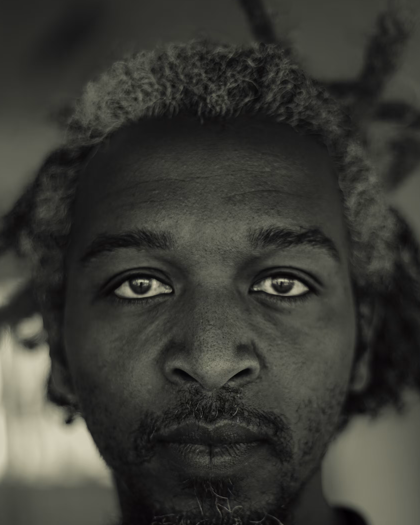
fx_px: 1041
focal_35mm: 67
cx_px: 221
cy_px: 344
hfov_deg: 22.8
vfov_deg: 28.1
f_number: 1.8
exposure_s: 1/640
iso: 400
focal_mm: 50
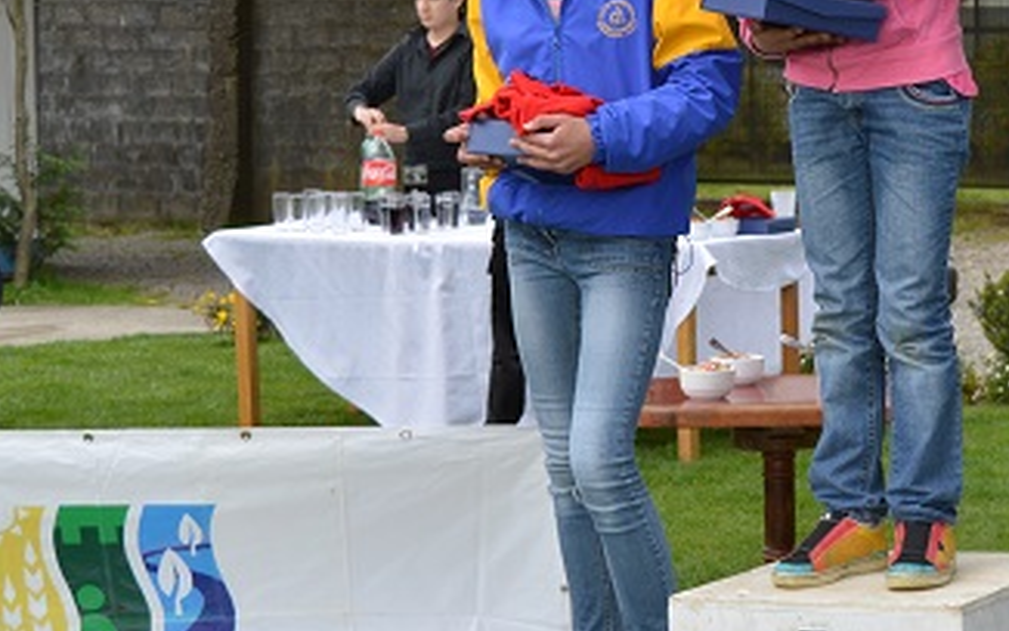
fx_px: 3494
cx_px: 726
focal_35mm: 127
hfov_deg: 16.4
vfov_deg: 10.3
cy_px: 179
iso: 100
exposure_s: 1/125
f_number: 5.6
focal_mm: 30
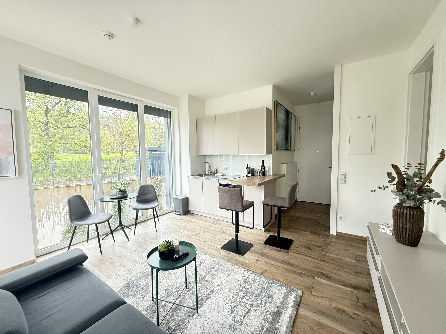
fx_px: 180
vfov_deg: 85.7
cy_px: 167
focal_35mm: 14
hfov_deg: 102.1
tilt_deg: -4.1
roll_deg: -0.2
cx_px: 223
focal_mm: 2.22
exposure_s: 1/99
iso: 200
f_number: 2.2
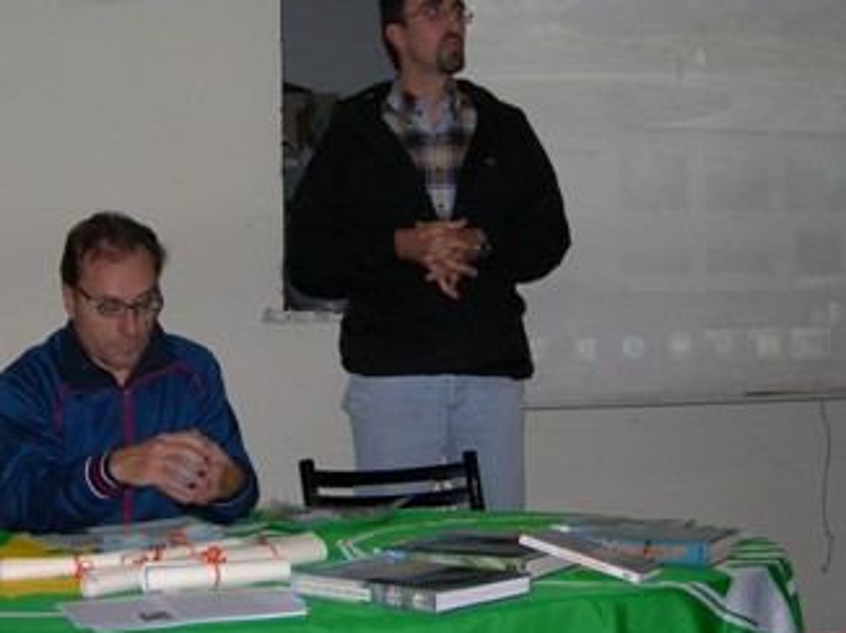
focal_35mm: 70
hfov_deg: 27.6
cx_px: 260
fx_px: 1710
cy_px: 335
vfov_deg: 21.0
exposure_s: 1/60.1
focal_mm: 7.8
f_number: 2.8
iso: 116
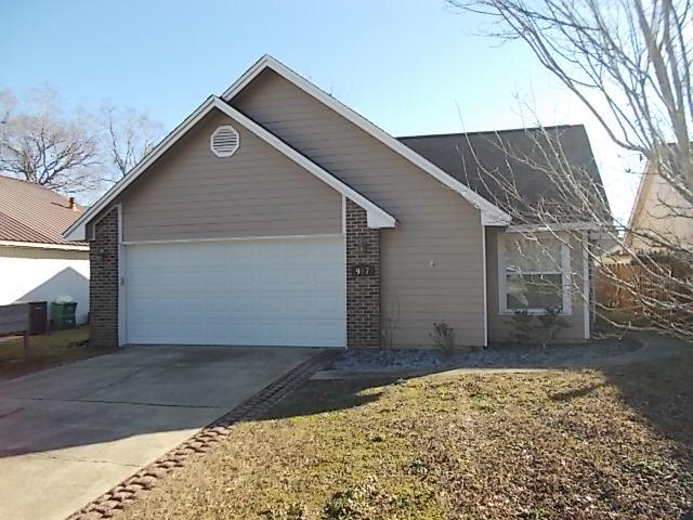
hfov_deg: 67.3
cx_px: 346
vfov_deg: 53.1
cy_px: 260
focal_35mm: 26
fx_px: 521
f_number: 3.2
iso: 80
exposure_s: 1/320
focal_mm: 4.6
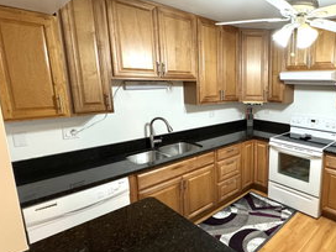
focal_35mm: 22
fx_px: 214
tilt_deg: -9.9
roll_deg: -0.9
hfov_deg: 70.3
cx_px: 259
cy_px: 120
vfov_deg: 61.1
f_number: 2.2
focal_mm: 2.22
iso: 320
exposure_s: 1/120
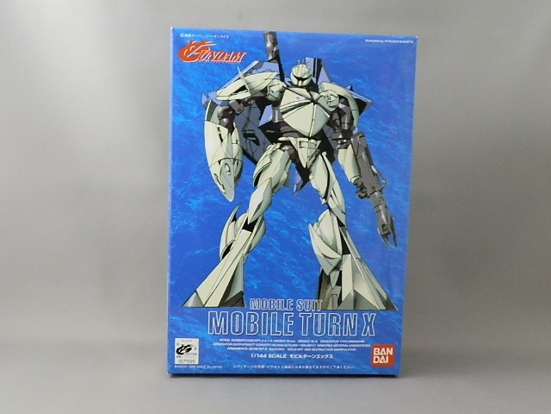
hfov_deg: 54.0
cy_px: 207
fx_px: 541
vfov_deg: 41.8
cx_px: 276
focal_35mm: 34
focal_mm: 6.17
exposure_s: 1/8
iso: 250
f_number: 3.5
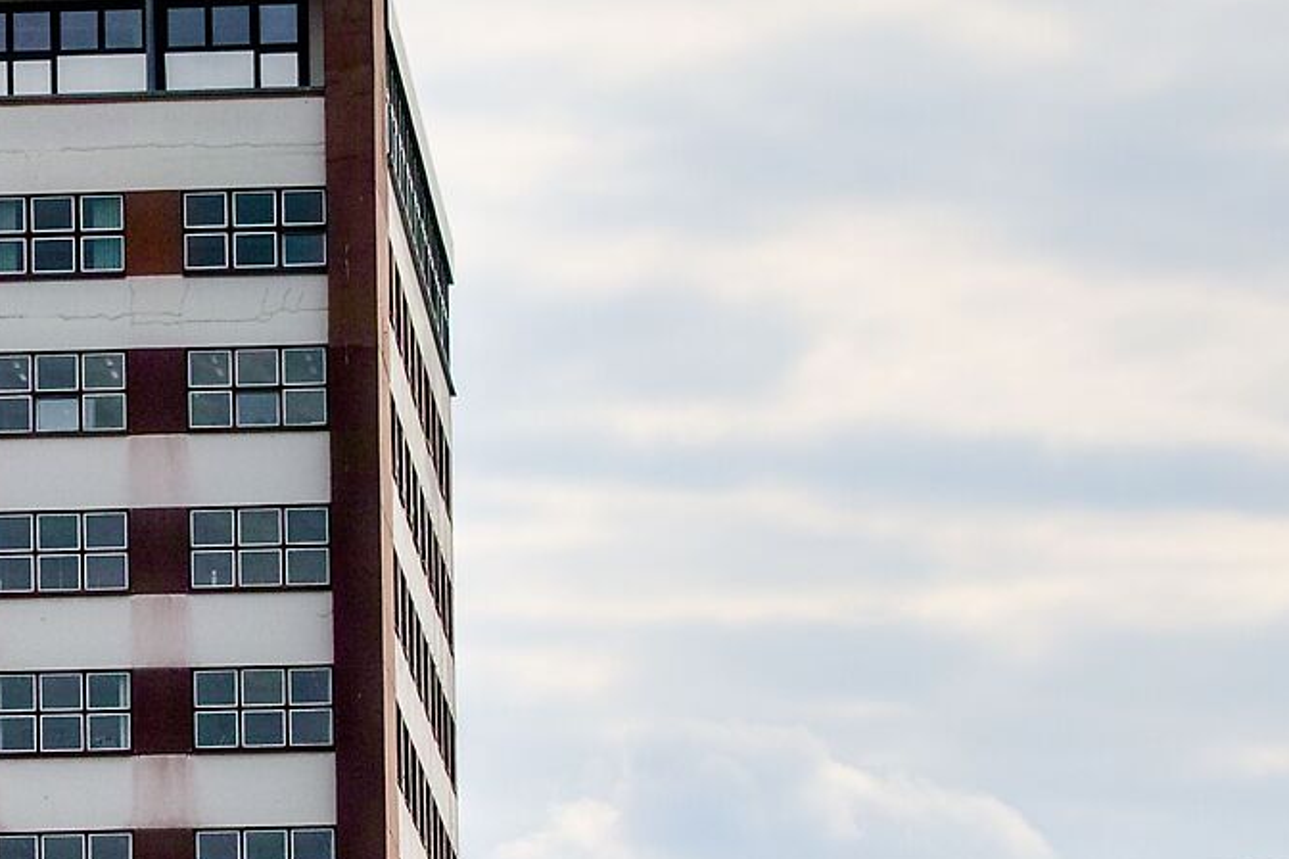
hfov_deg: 6.1
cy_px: 871
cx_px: -574
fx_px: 11887
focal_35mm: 332
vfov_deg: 4.1
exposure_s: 1/1250
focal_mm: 70
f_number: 5
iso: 100
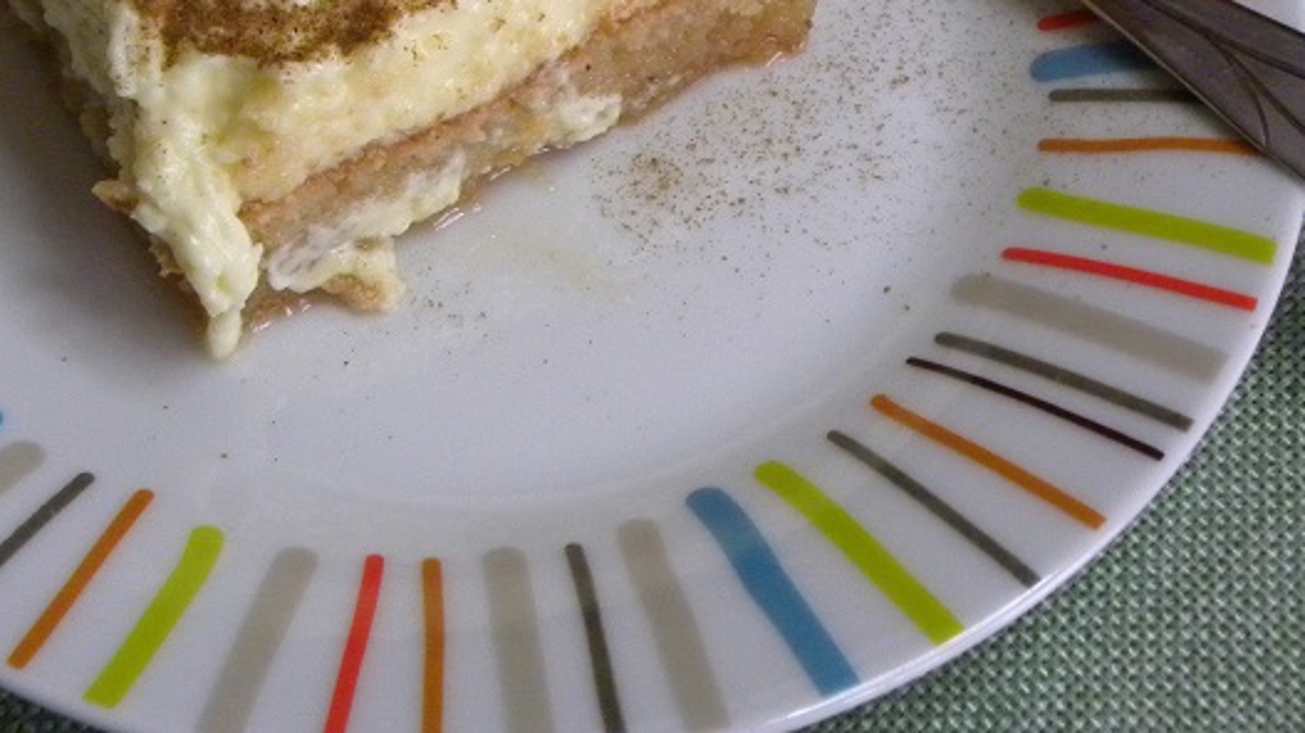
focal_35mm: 86
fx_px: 2975
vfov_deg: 14.0
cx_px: 518
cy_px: 119
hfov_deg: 24.7
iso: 400
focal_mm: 9.2
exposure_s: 1/50.8
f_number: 3.5
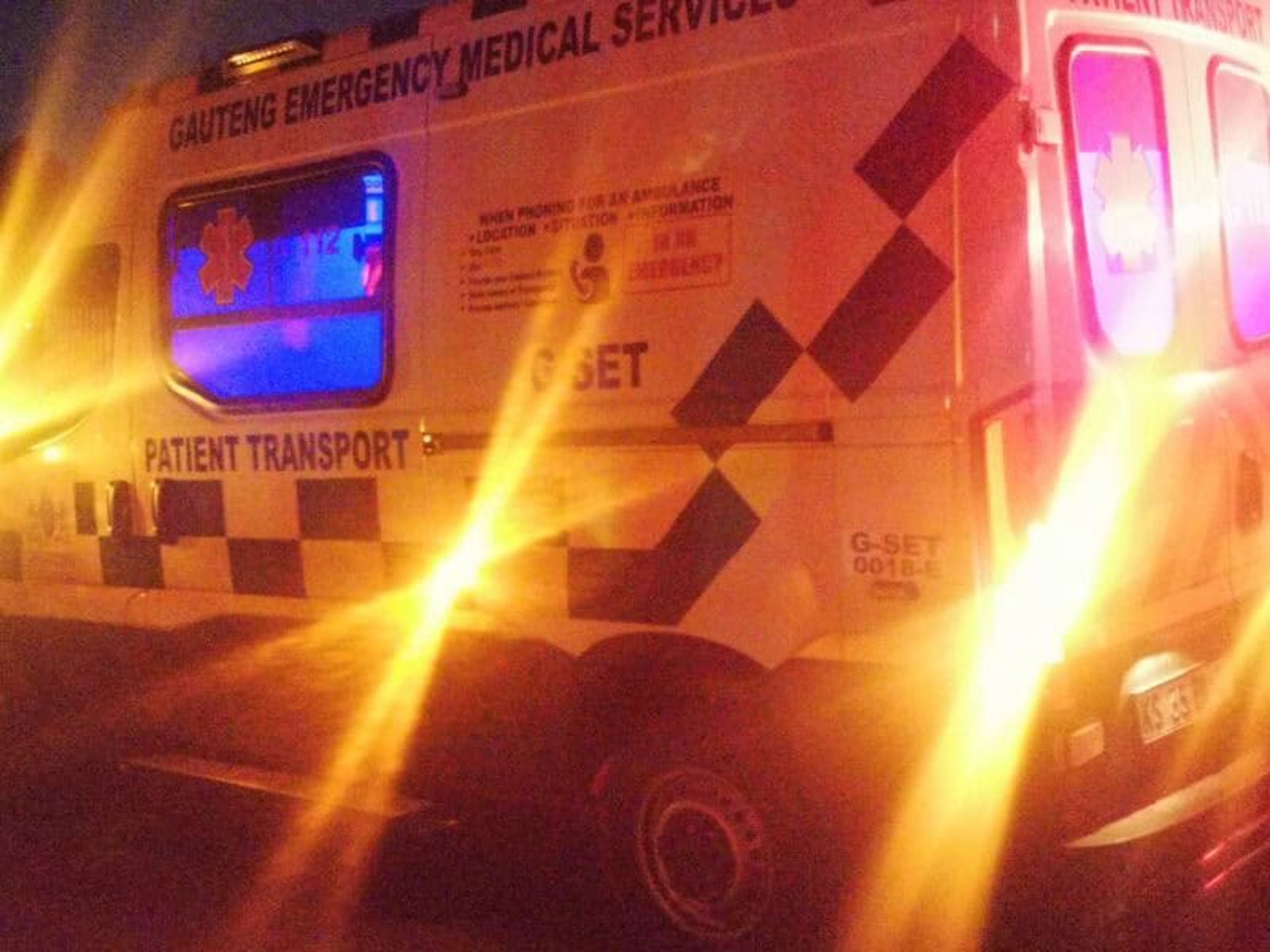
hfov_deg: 42.1
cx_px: 635
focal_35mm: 45
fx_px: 1651
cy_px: 476
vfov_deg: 32.2
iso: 5000
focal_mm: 4.8
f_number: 1.8
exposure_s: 1/17
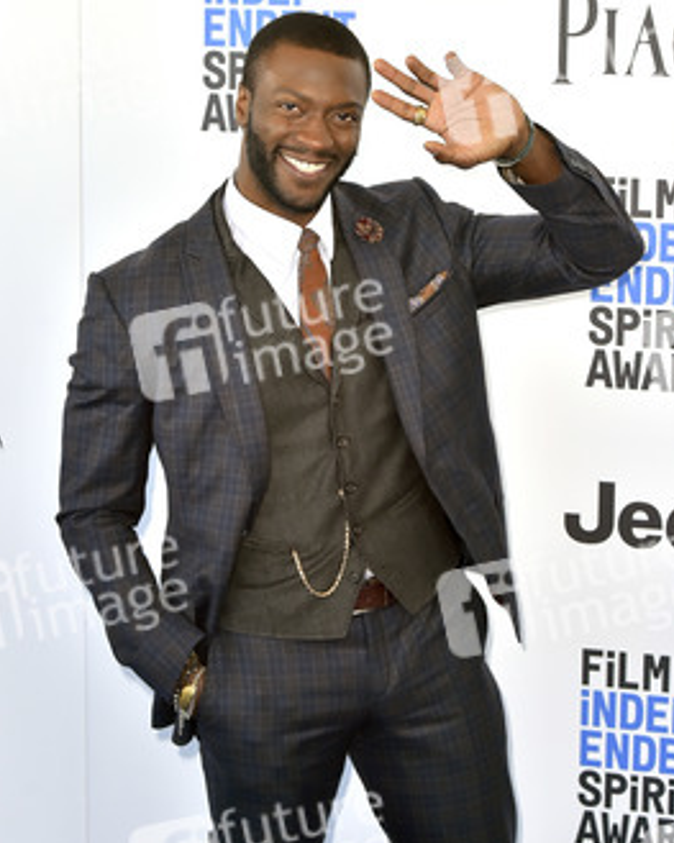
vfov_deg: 23.8
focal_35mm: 80
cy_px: 469
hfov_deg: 19.2
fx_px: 1996
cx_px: 337
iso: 500
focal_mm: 70
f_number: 6.3
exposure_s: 1/320
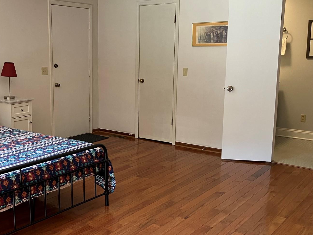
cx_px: 109
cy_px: 120
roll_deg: +0.0
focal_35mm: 44
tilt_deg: -8.8
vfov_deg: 32.9
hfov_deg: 42.5
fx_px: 398
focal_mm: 3.99
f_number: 1.8
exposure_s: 1/60
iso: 100
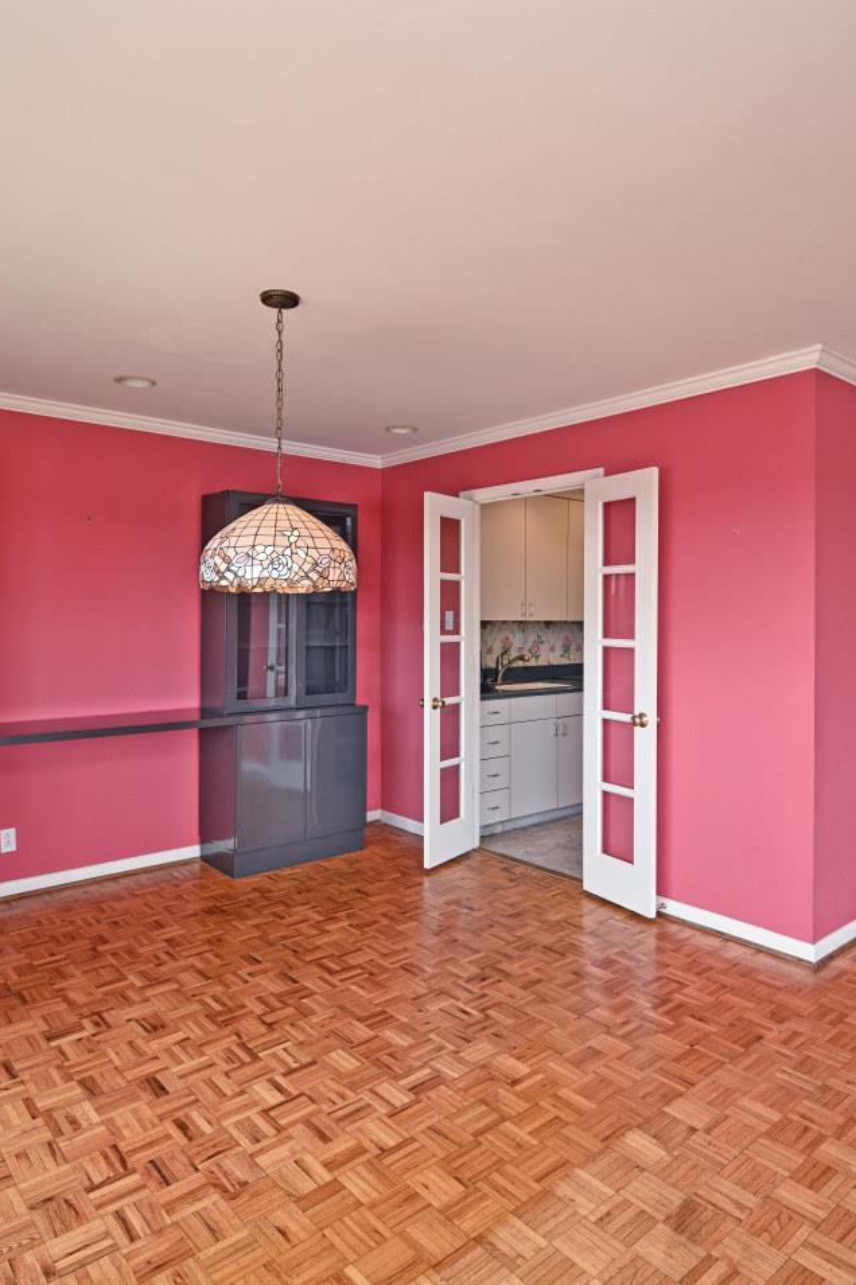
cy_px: 615
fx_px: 785
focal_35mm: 22
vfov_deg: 78.6
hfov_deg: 57.2
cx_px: 437
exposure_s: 1/100
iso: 200
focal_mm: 14
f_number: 5
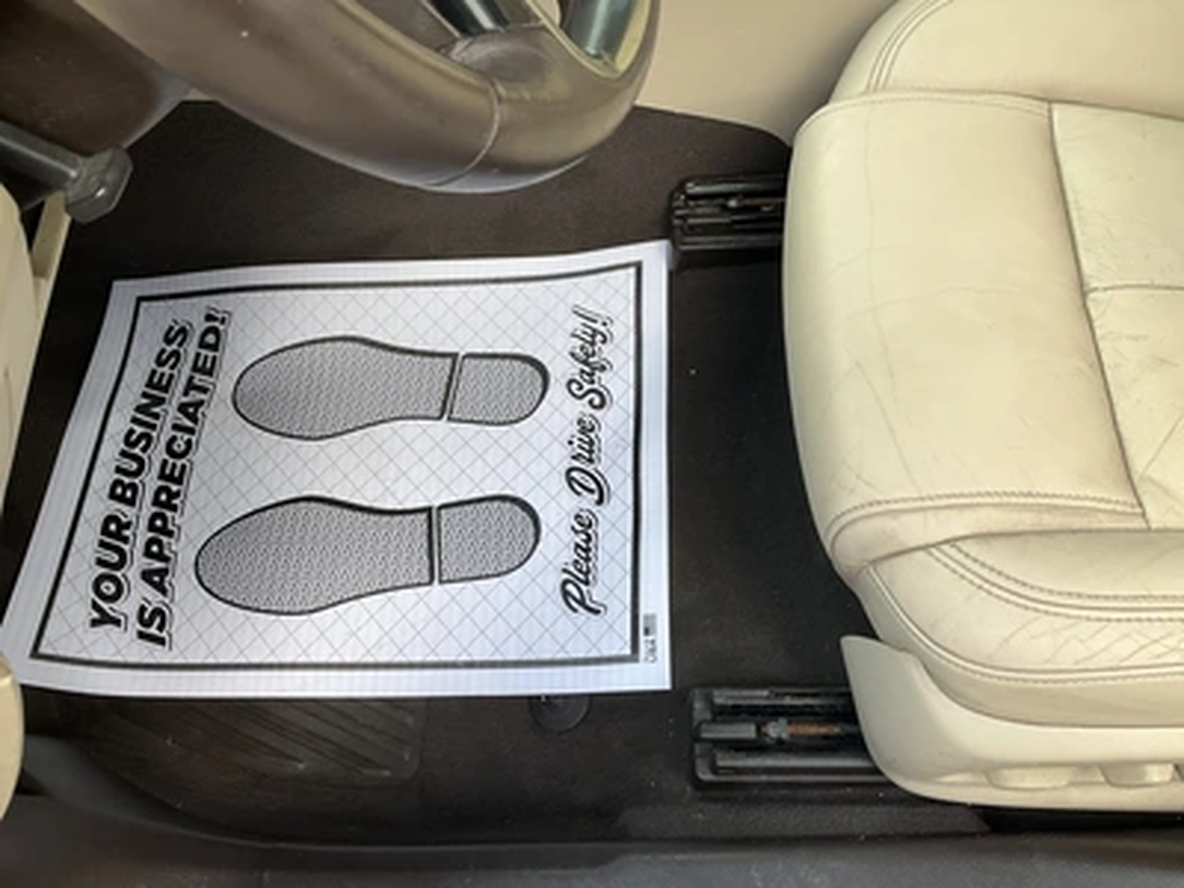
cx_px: 592
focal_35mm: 29
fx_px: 992
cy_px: 444
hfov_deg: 61.7
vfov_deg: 48.2
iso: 20
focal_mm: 3
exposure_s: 1/122
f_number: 1.8
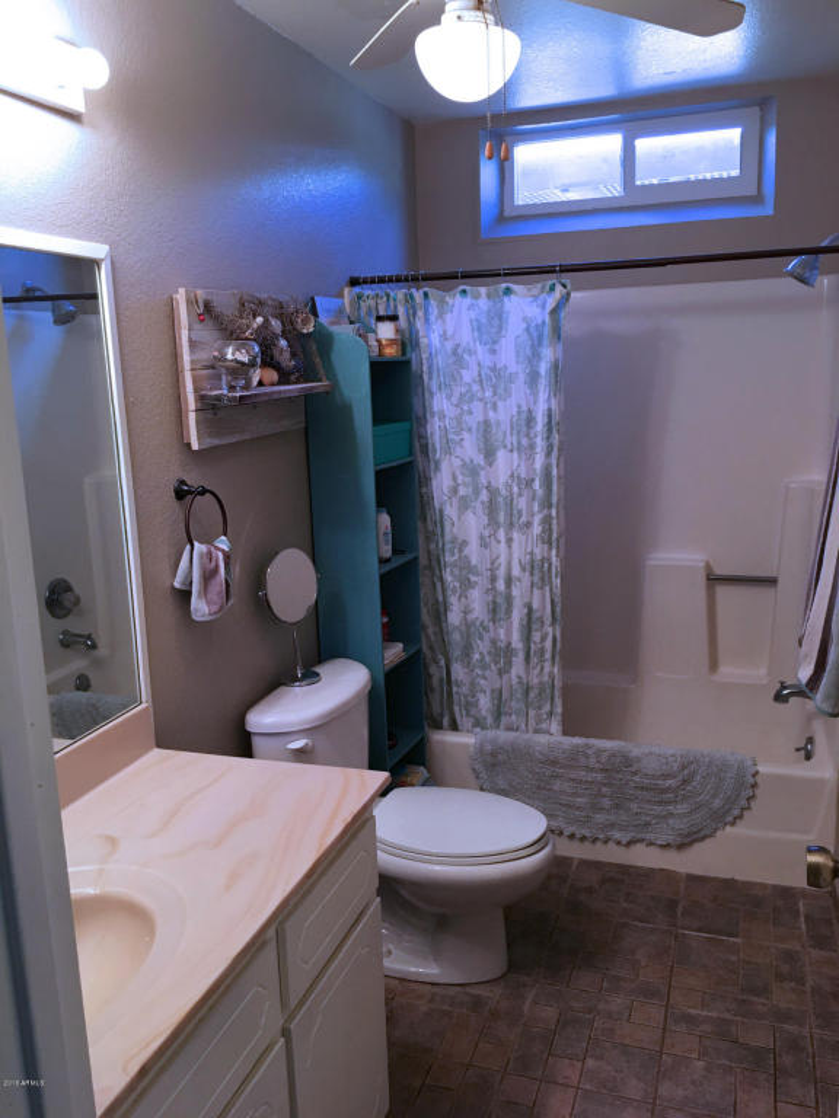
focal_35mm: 29
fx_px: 937
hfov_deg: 48.2
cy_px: 559
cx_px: 420
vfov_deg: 61.7
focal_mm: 4.15
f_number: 2.2
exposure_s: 1/15
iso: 25
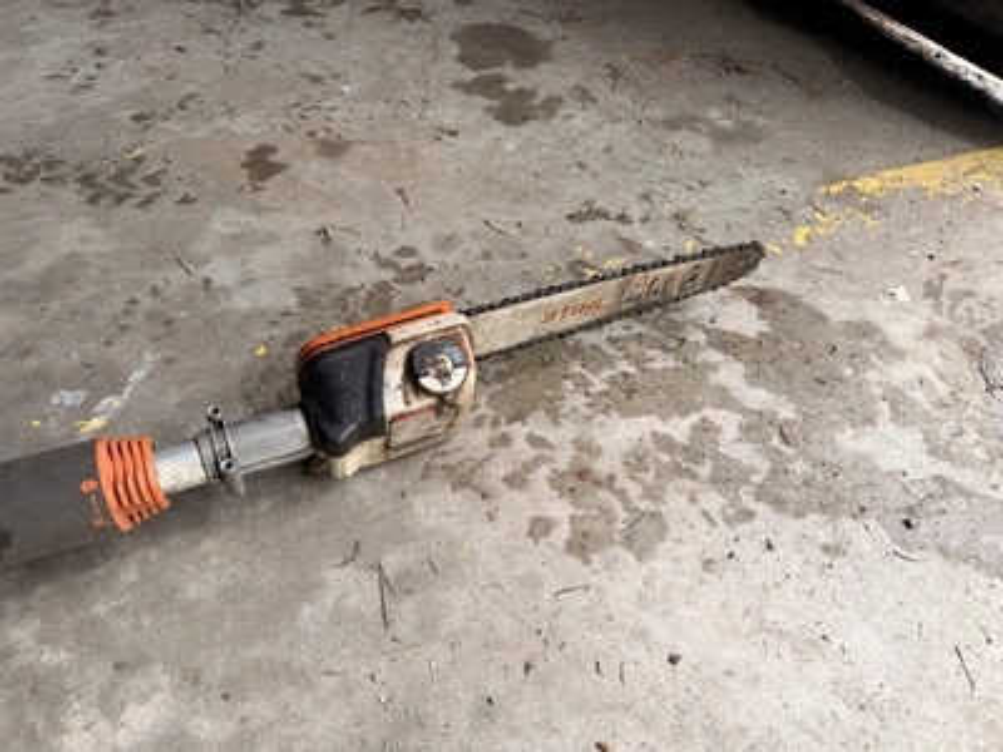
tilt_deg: -47.8
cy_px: 376
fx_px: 695
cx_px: 502
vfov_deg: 56.8
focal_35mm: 24
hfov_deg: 71.6
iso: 64
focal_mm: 6.76
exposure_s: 1/121
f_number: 1.78
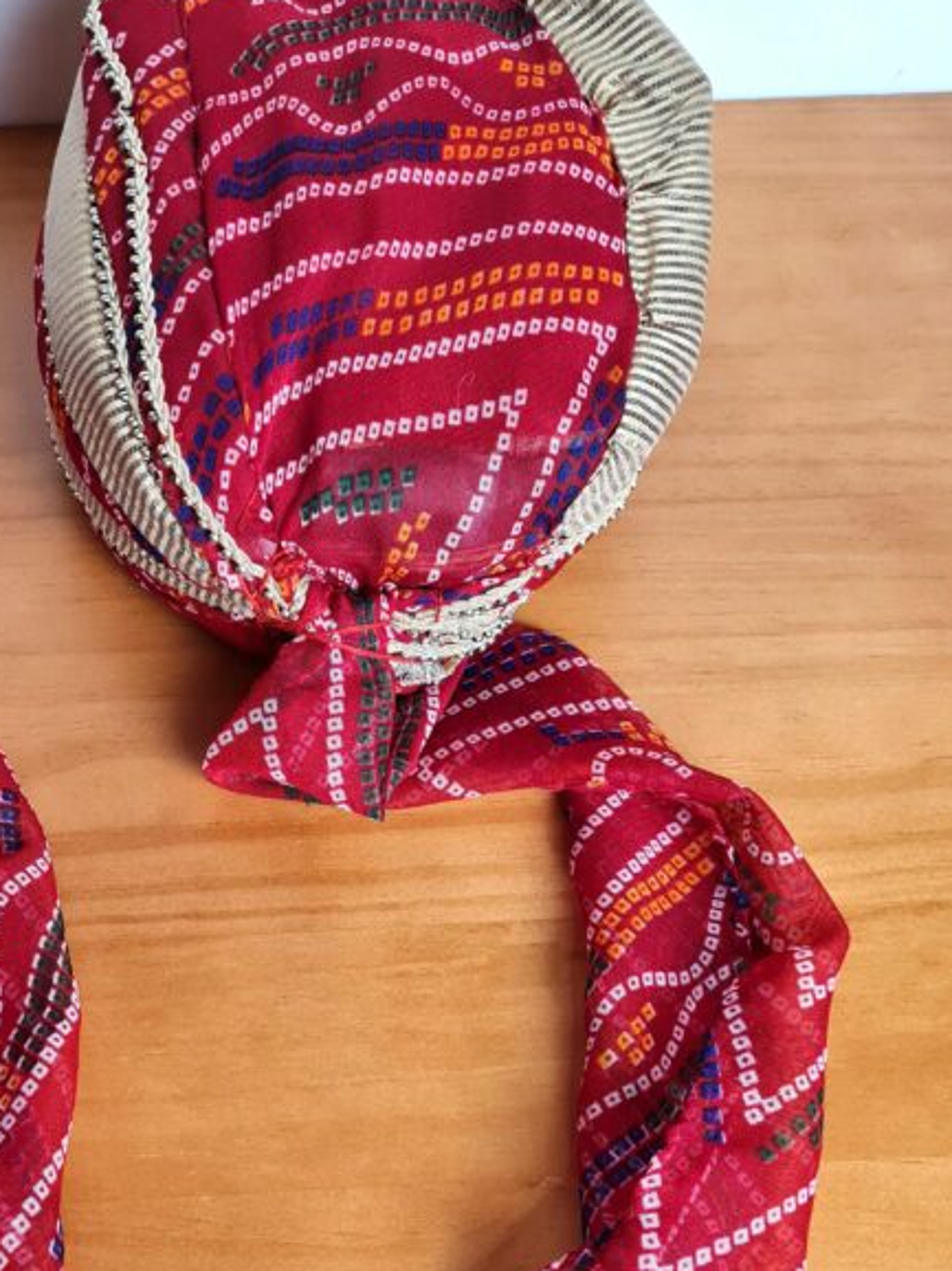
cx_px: 299
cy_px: 793
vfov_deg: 44.5
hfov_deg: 33.9
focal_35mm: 42
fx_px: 1541
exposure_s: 1/120
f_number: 1.8
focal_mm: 5.4
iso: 250
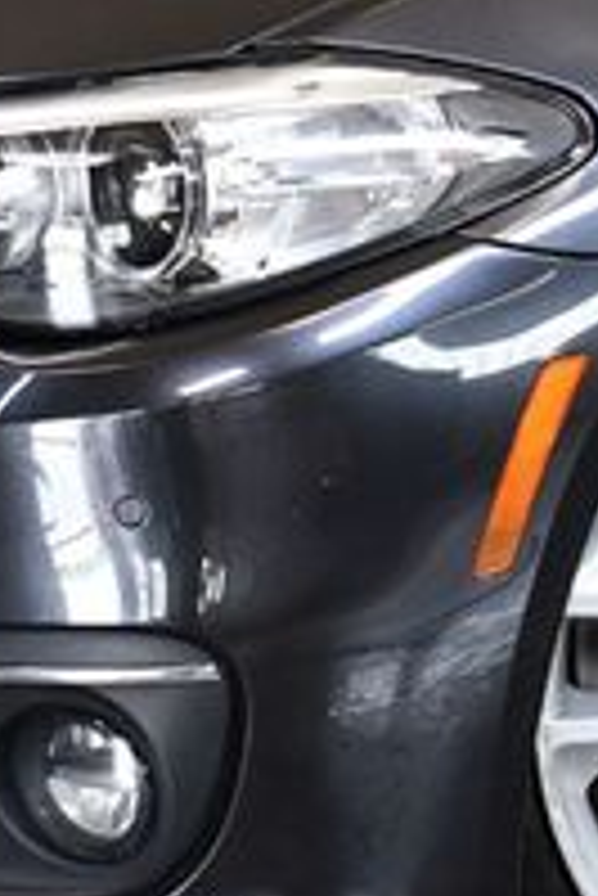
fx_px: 4551
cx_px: 220
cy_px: 162
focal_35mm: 183
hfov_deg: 7.5
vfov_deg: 11.2
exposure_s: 1/125
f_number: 4.8
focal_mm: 38
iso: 1100
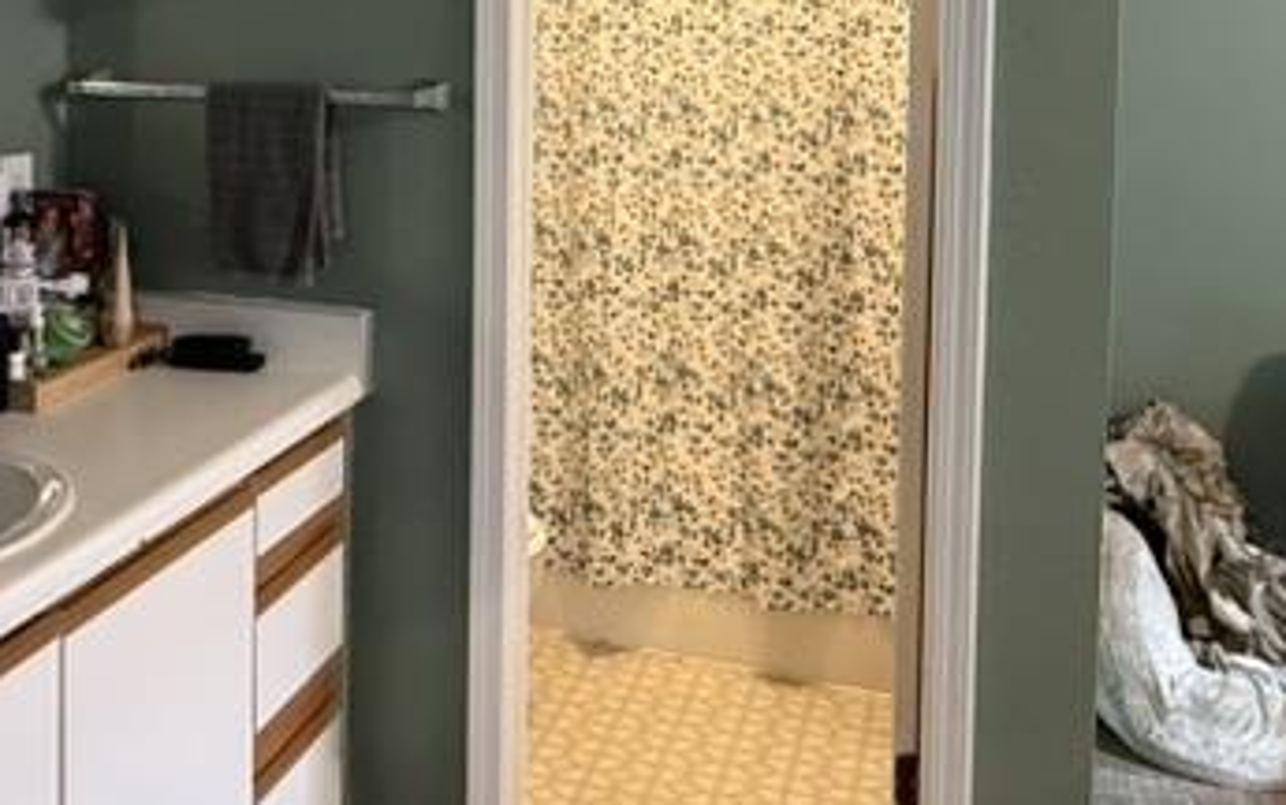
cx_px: 414
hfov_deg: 44.5
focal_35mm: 44
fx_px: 1543
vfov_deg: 27.9
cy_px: 48
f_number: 2.2
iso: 640
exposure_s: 1/60
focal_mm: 2.22
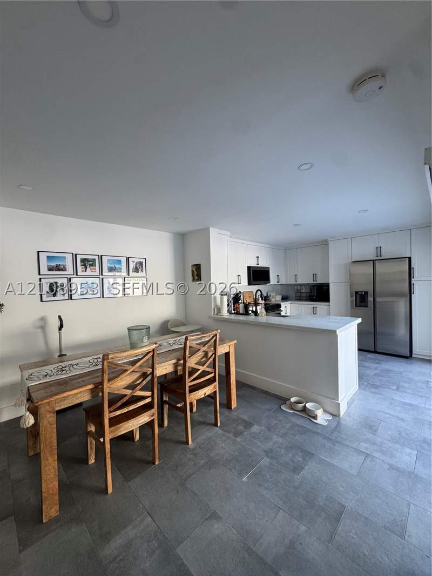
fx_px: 233
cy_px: 288
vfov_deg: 102.1
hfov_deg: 85.7
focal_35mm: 14
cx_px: 216
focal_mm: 2.22
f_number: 2.2
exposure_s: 1/99
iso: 250
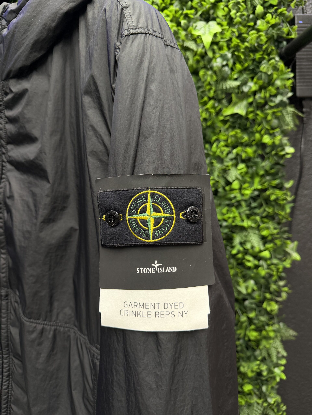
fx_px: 288
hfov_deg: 56.8
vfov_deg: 71.6
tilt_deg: -5.8
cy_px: 208
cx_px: 156
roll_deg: -1.8
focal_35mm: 24
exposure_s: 1/84
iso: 200
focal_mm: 6.76
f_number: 1.78
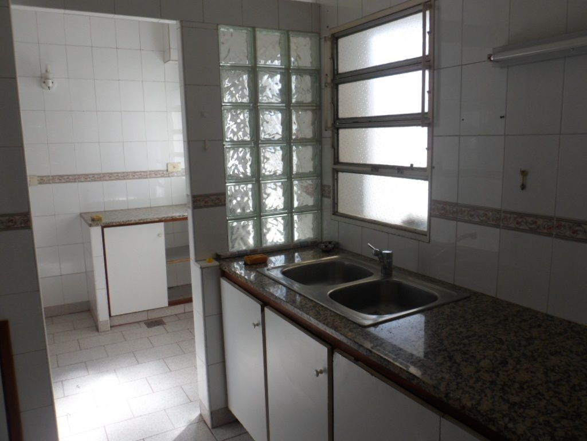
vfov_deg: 51.4
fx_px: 458
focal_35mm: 27
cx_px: 294
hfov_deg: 65.3
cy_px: 220
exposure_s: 1/90
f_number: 3.3
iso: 80
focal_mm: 4.9
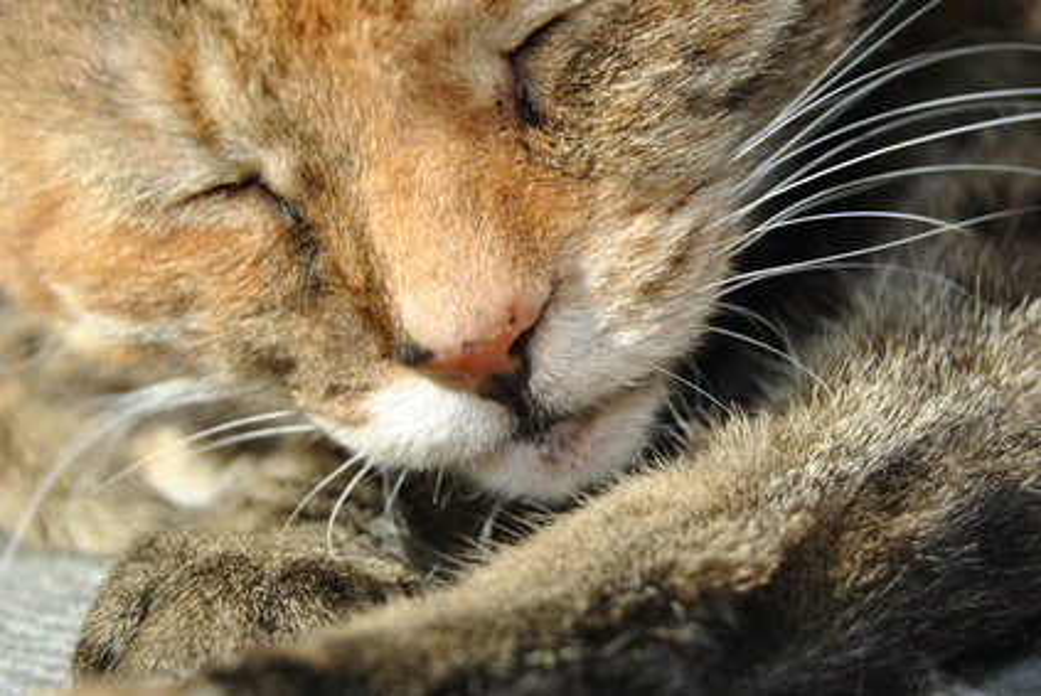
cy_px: 348
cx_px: 520
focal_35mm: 68
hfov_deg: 29.8
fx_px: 1954
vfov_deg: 20.2
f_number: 8
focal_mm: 45
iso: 100
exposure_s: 1/200
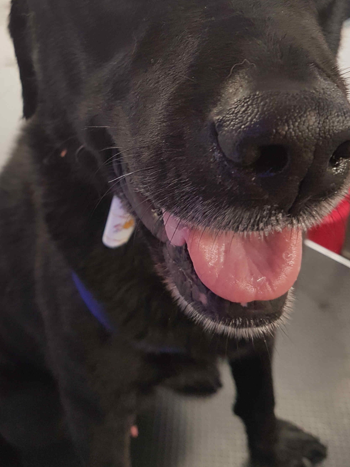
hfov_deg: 35.3
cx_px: 95
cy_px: 162
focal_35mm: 40
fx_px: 539
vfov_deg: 46.2
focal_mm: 4.2
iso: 100
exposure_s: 1/100
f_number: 1.7
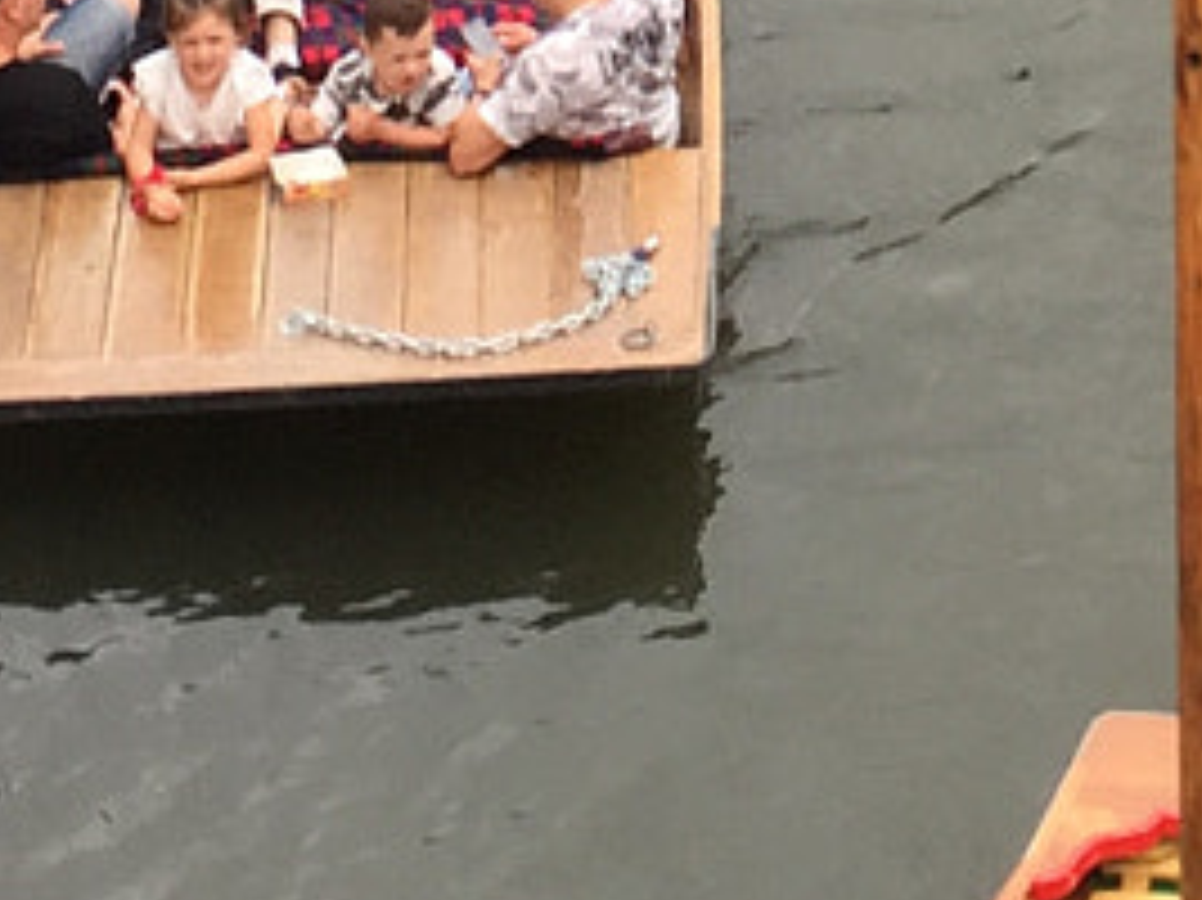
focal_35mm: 174
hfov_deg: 11.2
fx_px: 6039
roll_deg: -2.9
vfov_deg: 7.8
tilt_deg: -10.5
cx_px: 1256
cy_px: -1332
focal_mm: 4.15
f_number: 2.2
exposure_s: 1/269
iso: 32
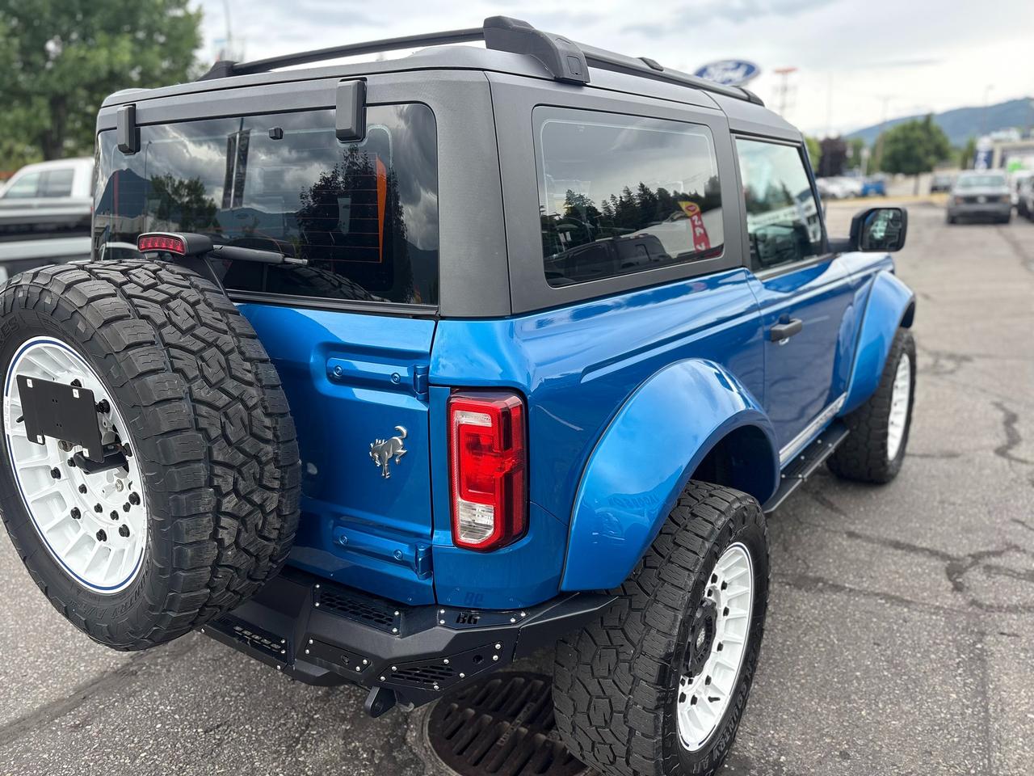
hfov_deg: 67.3
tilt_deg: -12.4
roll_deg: +0.6
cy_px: 388
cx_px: 517
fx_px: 777
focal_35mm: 26
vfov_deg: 53.1
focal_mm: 5.96
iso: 50
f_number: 1.6
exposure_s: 1/731
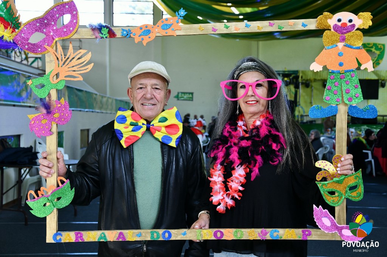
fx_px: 677
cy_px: 128
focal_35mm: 63
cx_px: 194
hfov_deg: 31.9
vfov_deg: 21.6
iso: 800
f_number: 4.8
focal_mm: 42
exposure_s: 1/160
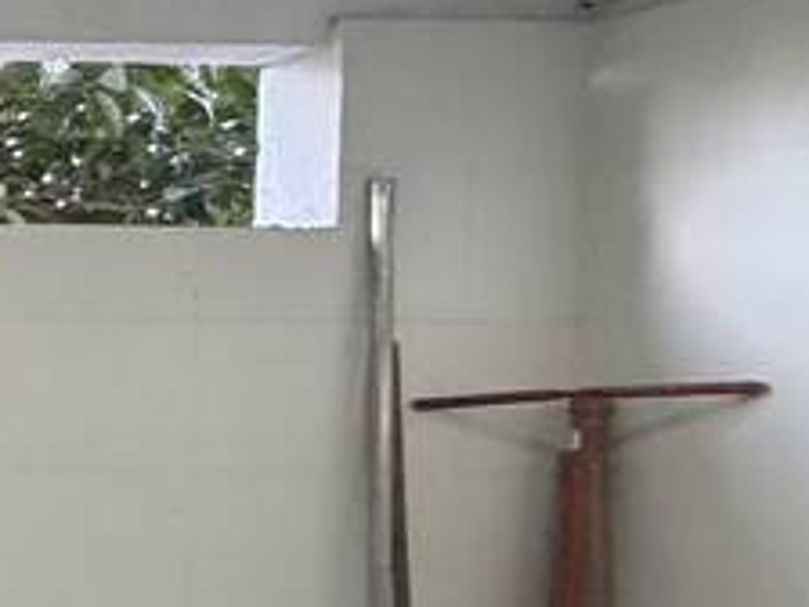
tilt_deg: -1.0
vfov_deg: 16.2
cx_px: -1246
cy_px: 546
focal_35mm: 90
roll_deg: +0.0
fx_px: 2103
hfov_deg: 13.7
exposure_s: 1/120
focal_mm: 2.22
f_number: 2.2
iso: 320
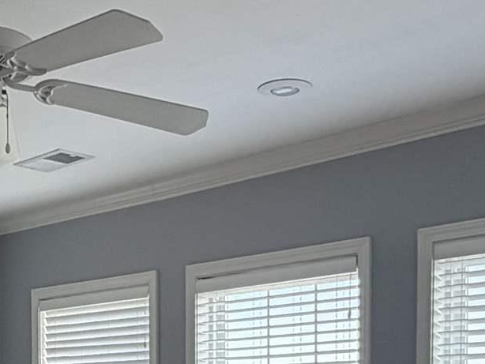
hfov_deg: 27.3
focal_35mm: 70
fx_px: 981
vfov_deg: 19.6
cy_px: 455
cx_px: 111
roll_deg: +0.7
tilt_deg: -1.2
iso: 80
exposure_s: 1/121
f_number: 2.2
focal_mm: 2.22
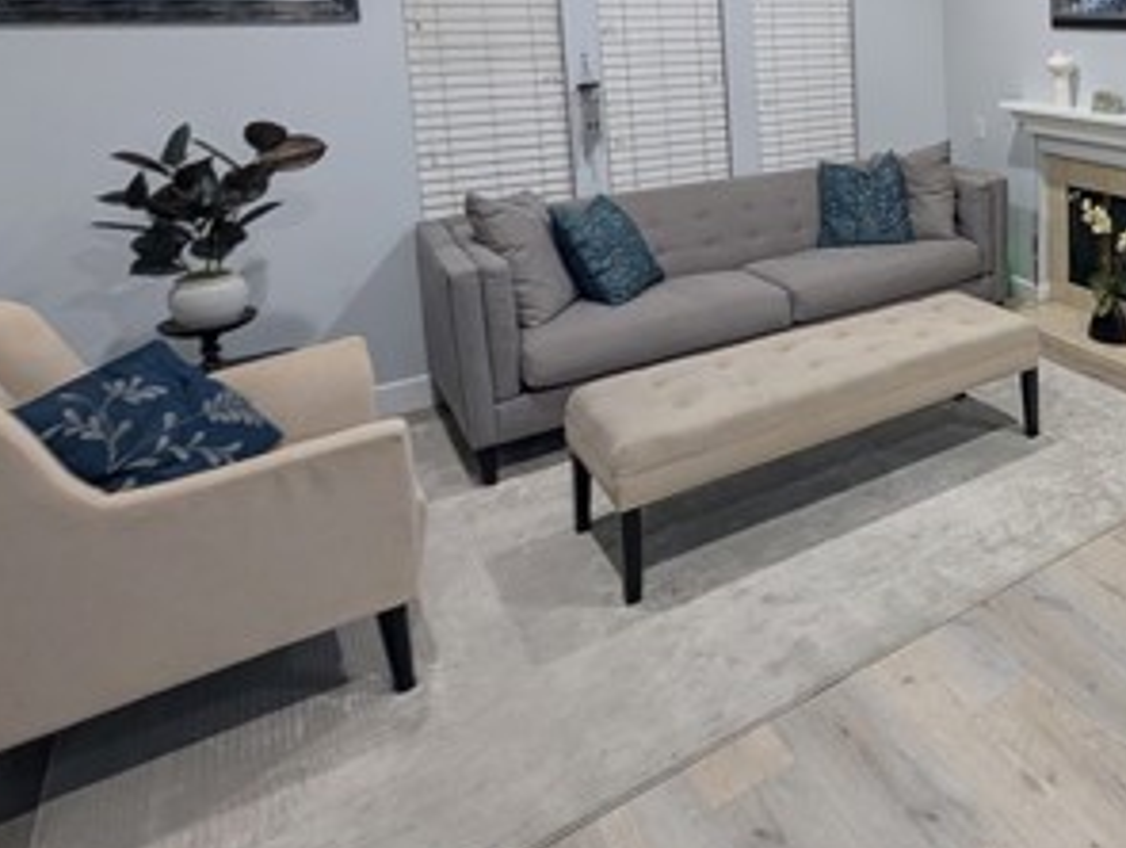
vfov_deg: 48.4
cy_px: 109
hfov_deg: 54.2
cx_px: 1099
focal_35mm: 26
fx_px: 847
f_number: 1.7
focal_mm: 2.02
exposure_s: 1/40.8
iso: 139
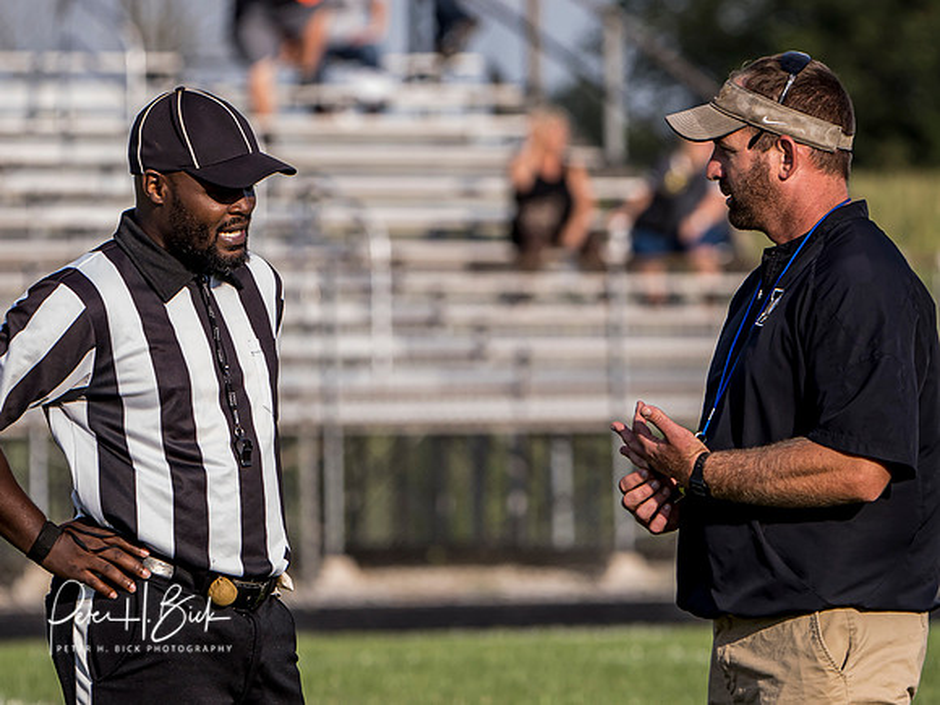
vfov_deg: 2.5
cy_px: 332
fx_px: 16186
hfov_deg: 3.3
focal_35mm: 596
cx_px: 570
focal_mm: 200
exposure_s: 1/1000
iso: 160
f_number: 4
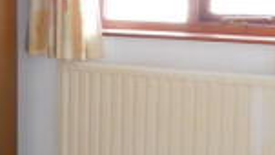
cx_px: -168
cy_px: 34
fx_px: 707
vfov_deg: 12.4
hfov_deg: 18.7
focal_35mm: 97
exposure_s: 1/30
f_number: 3
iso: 200
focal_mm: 4
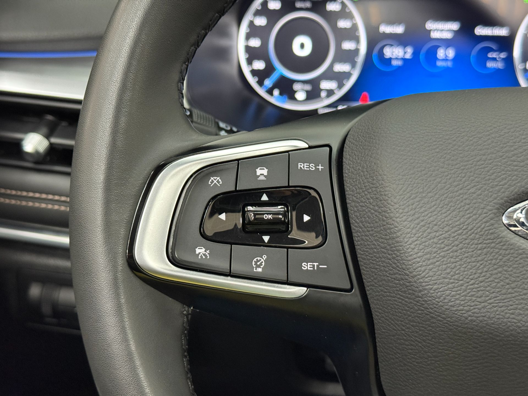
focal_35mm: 48
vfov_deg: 30.3
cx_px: 264
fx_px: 732
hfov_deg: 39.7
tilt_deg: -27.4
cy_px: 198
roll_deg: -1.8
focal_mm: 6.76
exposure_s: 1/40
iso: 500
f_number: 1.78
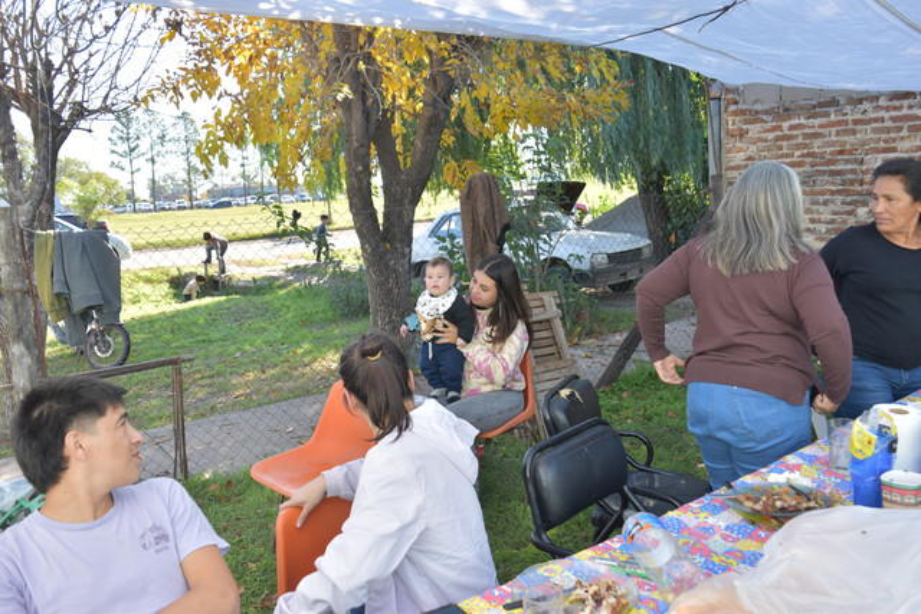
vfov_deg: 41.7
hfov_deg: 59.5
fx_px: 806
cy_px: 307
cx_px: 460
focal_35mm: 32
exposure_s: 1/400
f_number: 5.6
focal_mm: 21
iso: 400
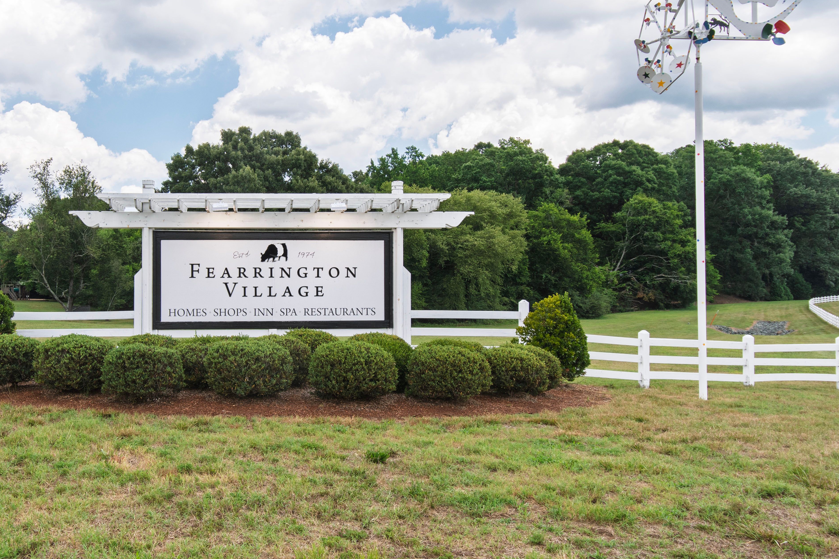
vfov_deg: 42.3
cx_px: 272
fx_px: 722
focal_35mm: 31
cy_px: 258
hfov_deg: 58.8
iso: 100
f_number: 8
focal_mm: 14
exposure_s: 1/200
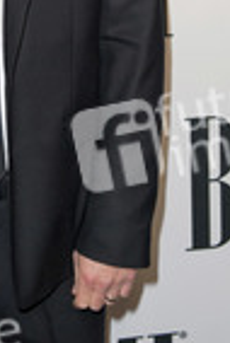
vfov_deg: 18.7
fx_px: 1023
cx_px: -23
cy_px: 14
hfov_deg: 12.6
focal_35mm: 107
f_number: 4
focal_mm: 38
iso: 500
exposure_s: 1/400
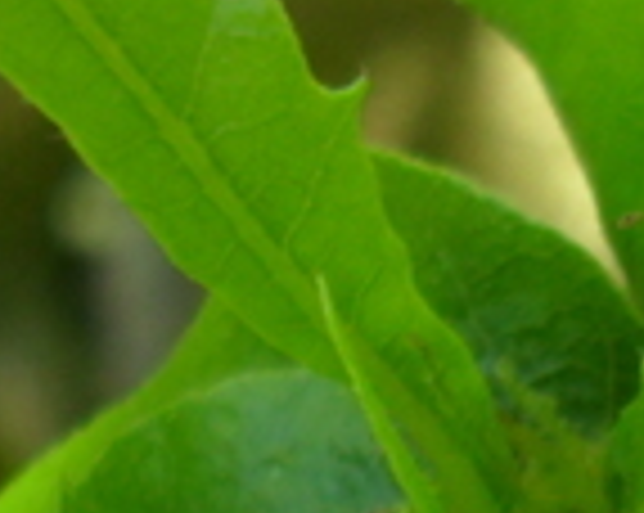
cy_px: 500
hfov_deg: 9.0
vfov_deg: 7.5
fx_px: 3883
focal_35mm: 204
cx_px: 1205
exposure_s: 1/125
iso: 100
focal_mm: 6.3
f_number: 3.2
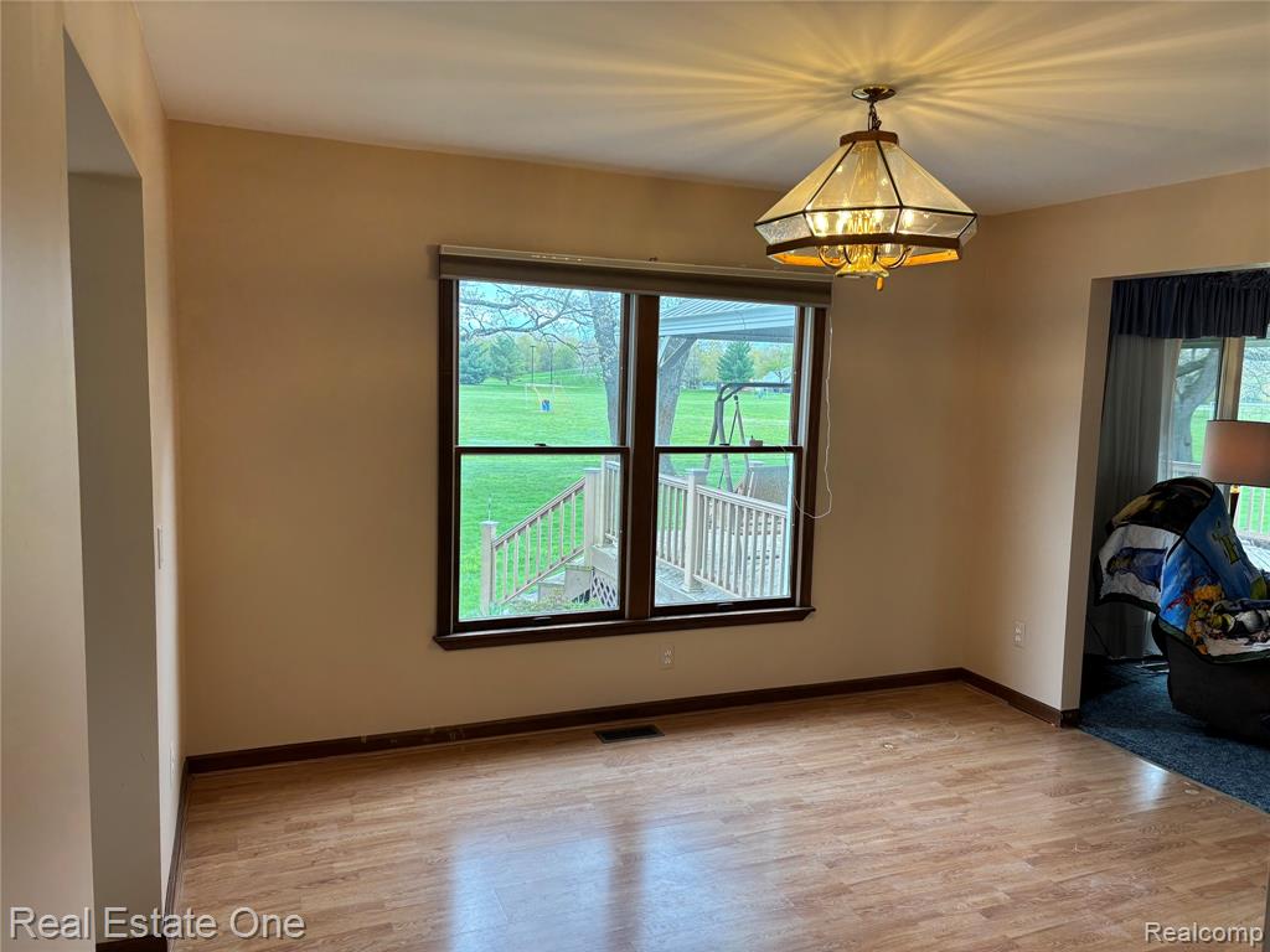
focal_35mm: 26
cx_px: 635
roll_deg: -1.8
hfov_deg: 67.3
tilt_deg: -5.6
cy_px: 476
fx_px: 954
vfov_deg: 53.1
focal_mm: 5.96
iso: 50
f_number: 1.6
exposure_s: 1/120
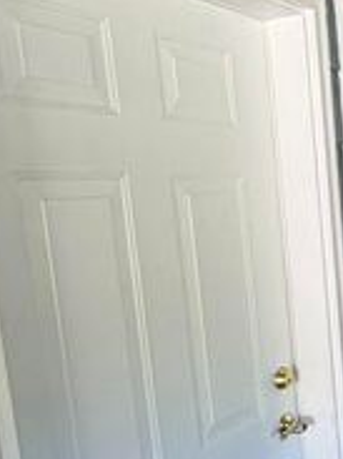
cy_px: 292
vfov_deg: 37.2
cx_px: 486
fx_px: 675
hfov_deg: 23.8
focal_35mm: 51
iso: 160
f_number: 2.2
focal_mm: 2.22
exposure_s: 1/121
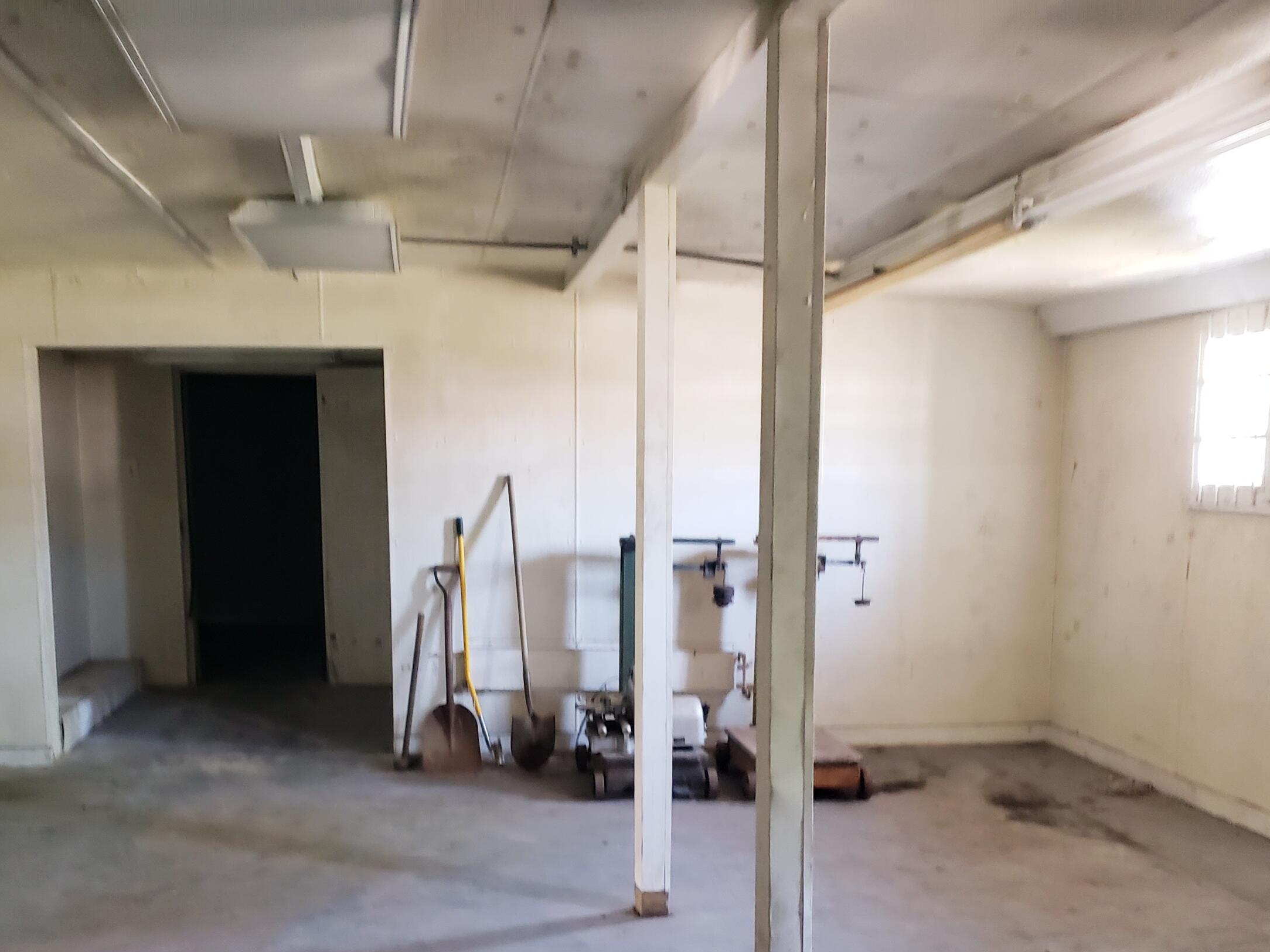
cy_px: 658
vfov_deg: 39.0
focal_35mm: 36
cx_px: 522
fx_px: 1321
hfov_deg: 51.1
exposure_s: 1/10
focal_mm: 4.3
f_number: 1.5
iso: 250
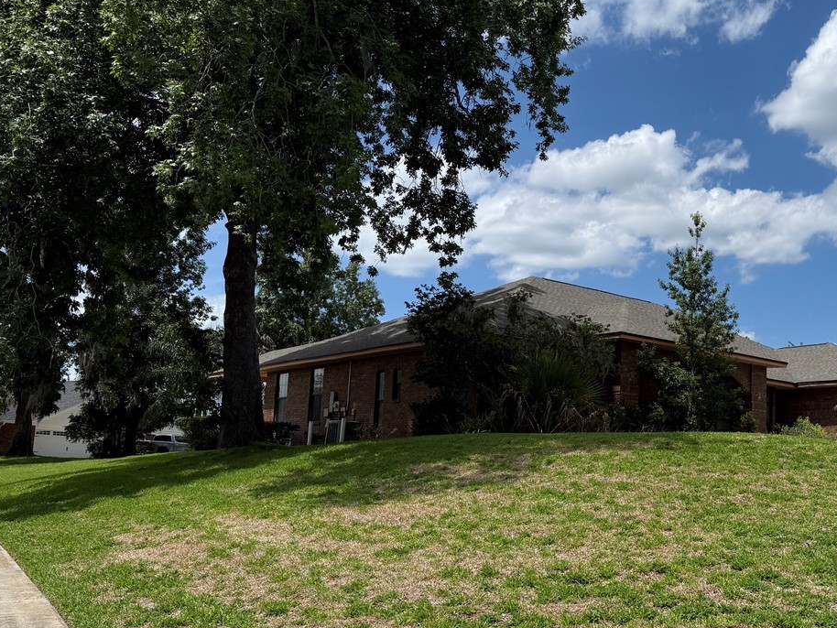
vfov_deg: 34.3
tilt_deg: +6.7
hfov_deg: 43.4
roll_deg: -2.2
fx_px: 1016
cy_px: 364
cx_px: 624
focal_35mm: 42
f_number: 1.78
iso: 80
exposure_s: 1/7353
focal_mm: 6.76
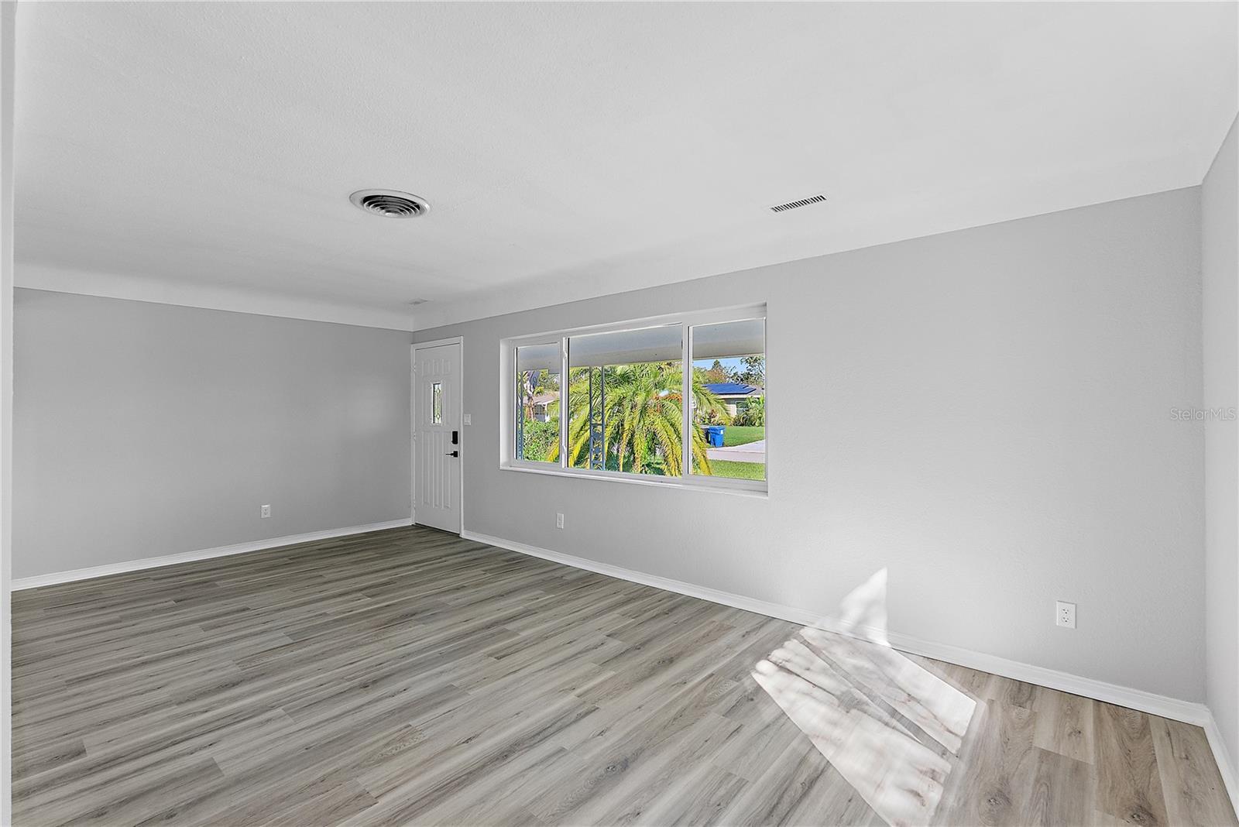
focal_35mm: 16
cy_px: 414
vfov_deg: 73.8
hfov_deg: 96.7
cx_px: 620
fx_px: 551
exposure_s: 1/60
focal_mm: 16
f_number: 5.6
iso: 1600
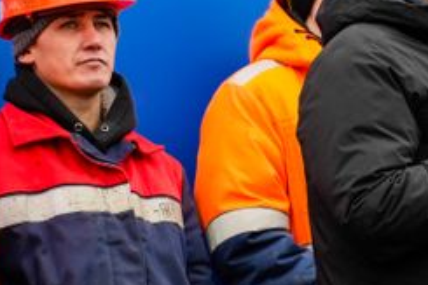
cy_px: 143
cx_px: 597
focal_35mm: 214
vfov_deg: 6.4
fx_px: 2542
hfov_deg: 9.4
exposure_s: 1/800
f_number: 3.5
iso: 1600
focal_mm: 75
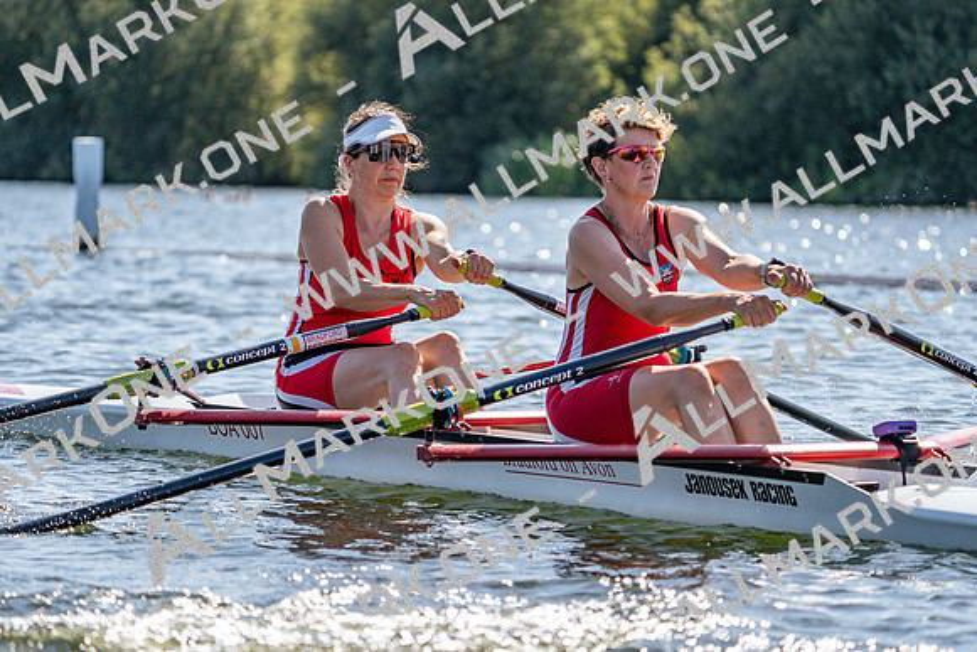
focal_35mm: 202
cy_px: 326
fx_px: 5483
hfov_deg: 10.2
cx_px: 488
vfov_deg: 6.8
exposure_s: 1/2000
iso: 320
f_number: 5.6
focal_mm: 202
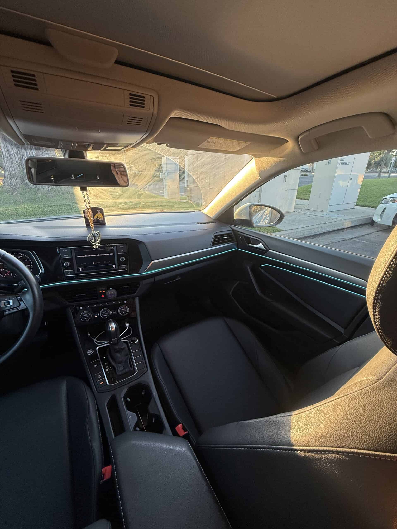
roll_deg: -0.1
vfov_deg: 102.1
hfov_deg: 85.7
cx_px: 198
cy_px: 264
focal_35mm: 14
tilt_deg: -24.8
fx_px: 214
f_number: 2.2
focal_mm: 2.22
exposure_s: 1/99
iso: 125
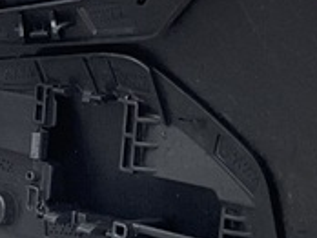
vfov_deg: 8.7
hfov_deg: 10.8
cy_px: 314
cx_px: -313
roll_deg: +3.1
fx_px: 1541
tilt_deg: -30.3
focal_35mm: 168
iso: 50
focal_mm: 3
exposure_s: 1/120
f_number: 1.8
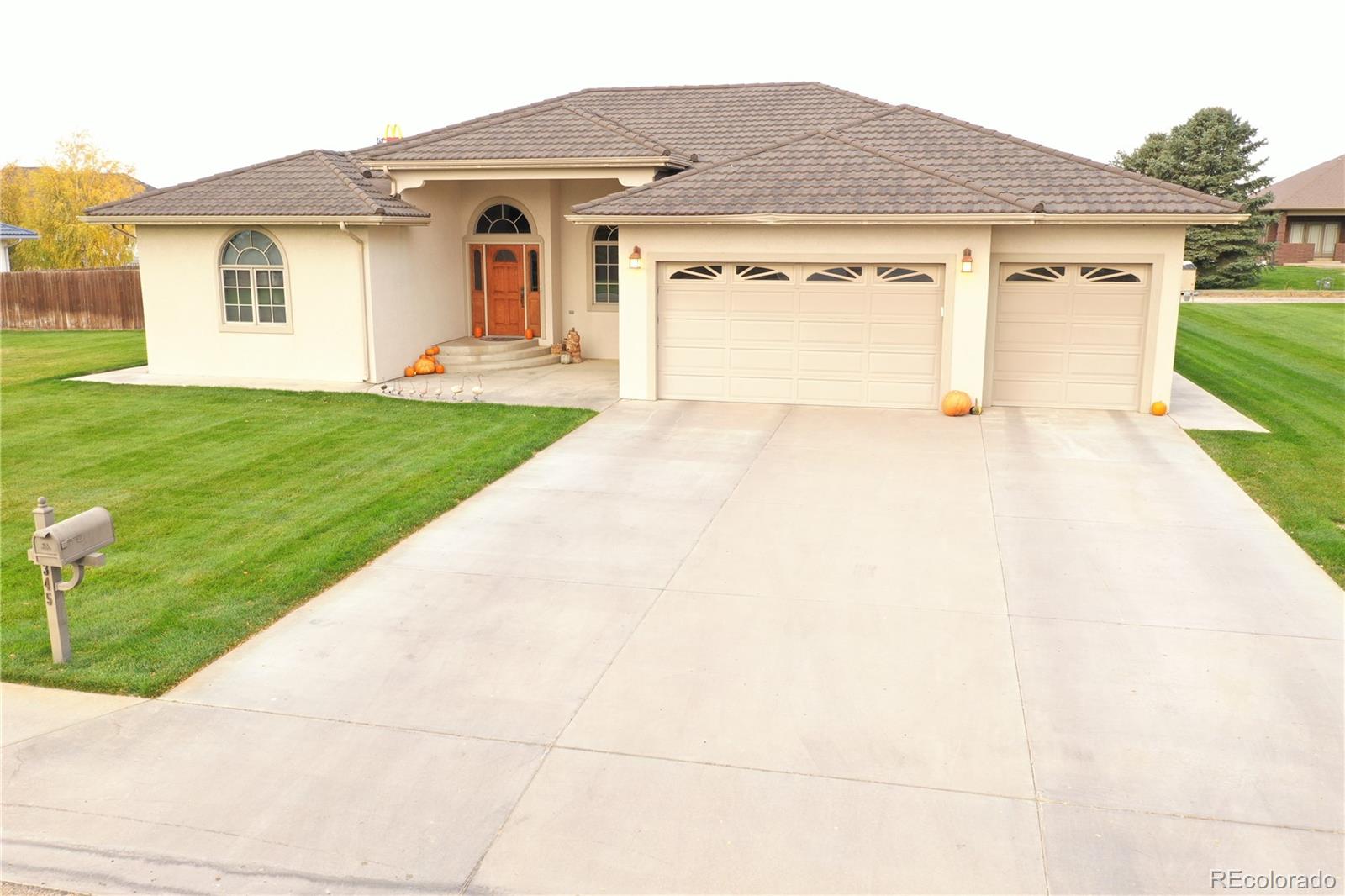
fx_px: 1046
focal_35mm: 28
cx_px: 672
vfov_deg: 46.4
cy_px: 448
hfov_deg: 65.5
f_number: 4.5
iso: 120
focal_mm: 10.26
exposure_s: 1/30
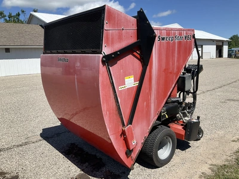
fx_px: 200
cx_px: 120
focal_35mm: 29
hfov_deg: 61.7
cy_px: 90
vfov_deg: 48.2
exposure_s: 1/1848
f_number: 1.8
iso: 25
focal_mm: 3
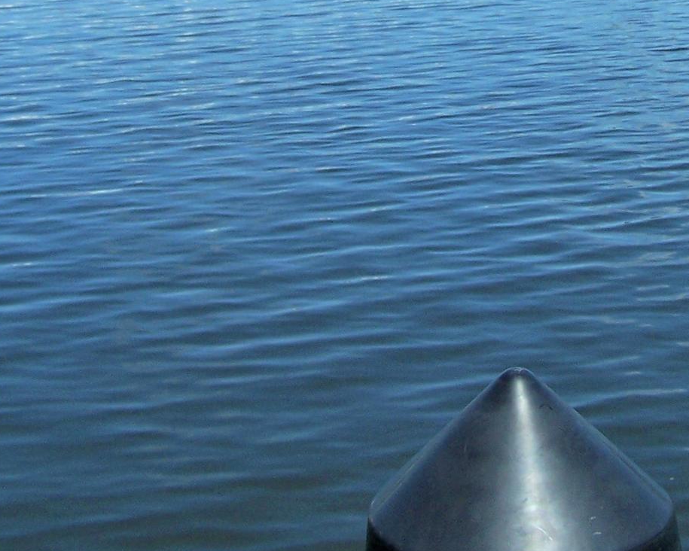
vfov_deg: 18.1
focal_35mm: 83
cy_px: 4
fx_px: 1693
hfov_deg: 22.8
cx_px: 495
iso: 80
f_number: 4
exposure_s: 1/1000
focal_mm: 6.3
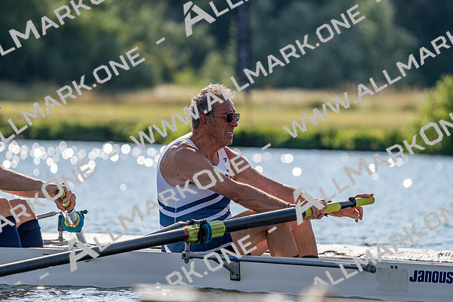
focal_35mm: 359
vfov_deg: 3.8
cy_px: 151
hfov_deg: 5.7
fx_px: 4518
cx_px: 226
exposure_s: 1/1600
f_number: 6.3
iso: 200
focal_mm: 359
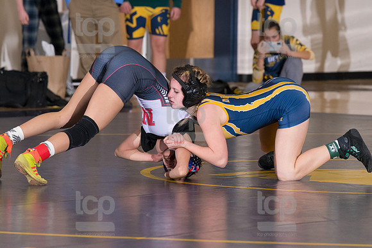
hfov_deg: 6.9
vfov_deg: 4.6
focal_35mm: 300
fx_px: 3098
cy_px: 124
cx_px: 186
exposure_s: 1/250
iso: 2000
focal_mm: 200
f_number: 5.6
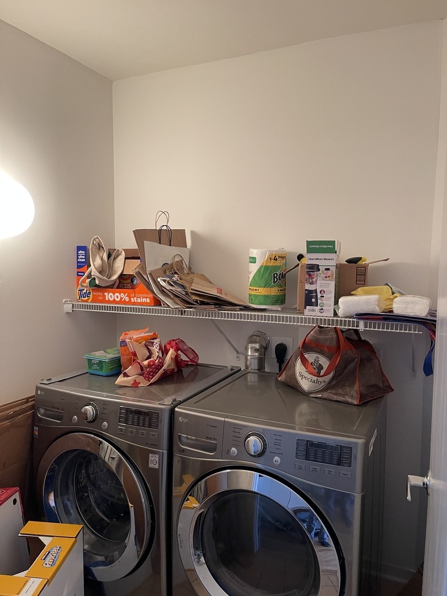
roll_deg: -0.3
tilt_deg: -4.5
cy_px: 298
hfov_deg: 54.9
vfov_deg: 69.4
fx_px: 430
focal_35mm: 25
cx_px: 224
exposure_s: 1/60
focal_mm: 5.1
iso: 200
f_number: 1.6
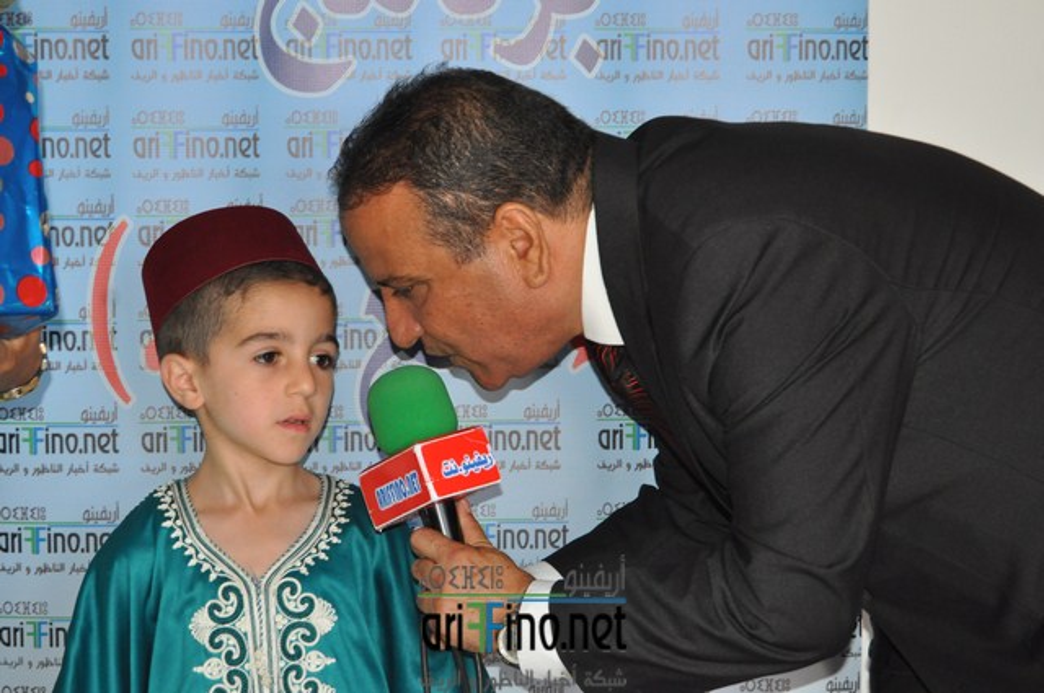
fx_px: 2389
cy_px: 346
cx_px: 522
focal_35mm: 82
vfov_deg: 16.5
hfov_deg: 24.6
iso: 800
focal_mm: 55
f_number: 5.6
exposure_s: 1/60
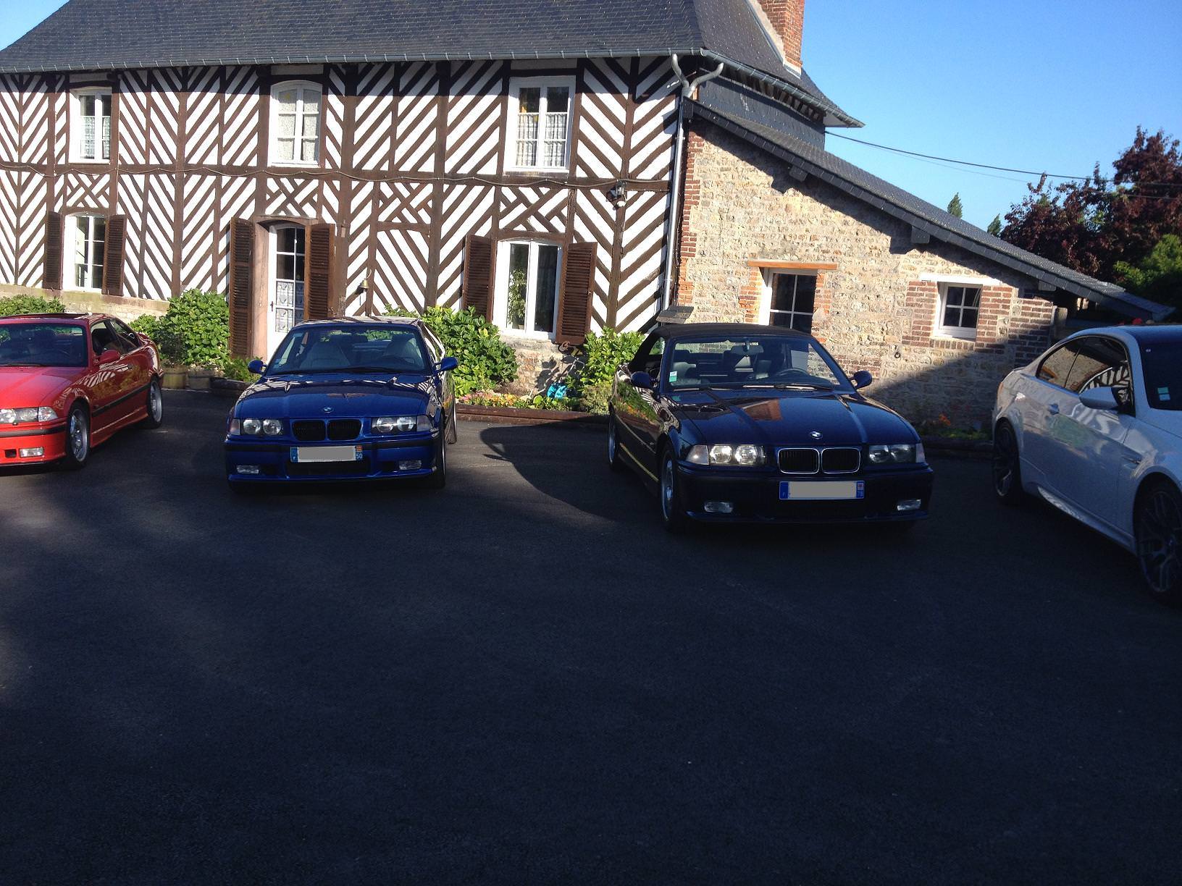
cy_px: 443
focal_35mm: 35
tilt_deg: -9.4
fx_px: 1195
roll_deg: -4.6
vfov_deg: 40.7
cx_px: 591
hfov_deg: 52.6
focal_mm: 4.28
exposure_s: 1/812
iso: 50
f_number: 2.4
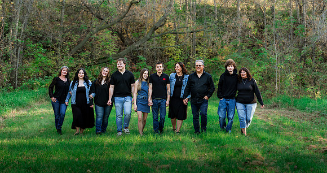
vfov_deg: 15.9
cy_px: 124
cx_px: 152
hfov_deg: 29.8
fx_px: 614
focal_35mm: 72
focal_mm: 58
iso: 6400
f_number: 6.3
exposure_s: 1/200
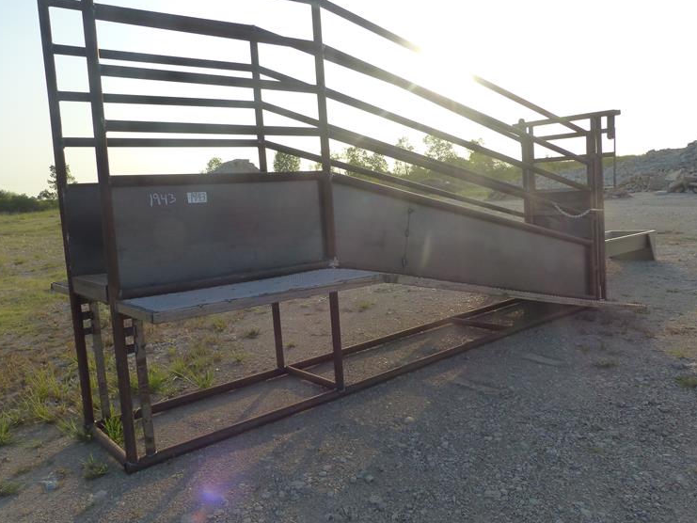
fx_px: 544
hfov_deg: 65.3
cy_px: 248
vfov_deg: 51.3
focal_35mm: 27
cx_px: 334
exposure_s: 1/800
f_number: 4
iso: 160
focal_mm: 4.5
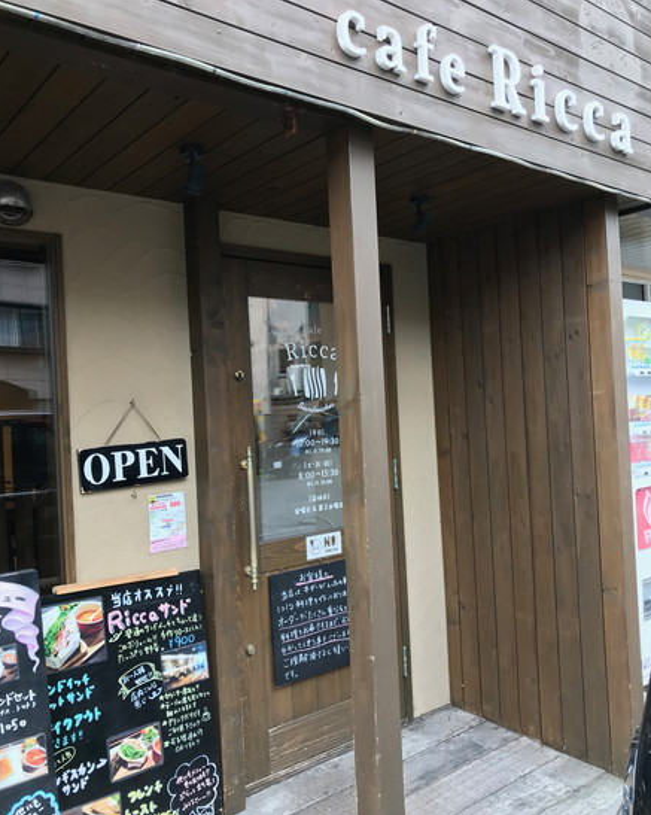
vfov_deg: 58.8
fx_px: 723
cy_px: 410
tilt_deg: +1.7
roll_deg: +2.9
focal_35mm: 30
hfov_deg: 48.5
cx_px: 332
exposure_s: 1/60
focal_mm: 3.99
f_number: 1.8
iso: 25
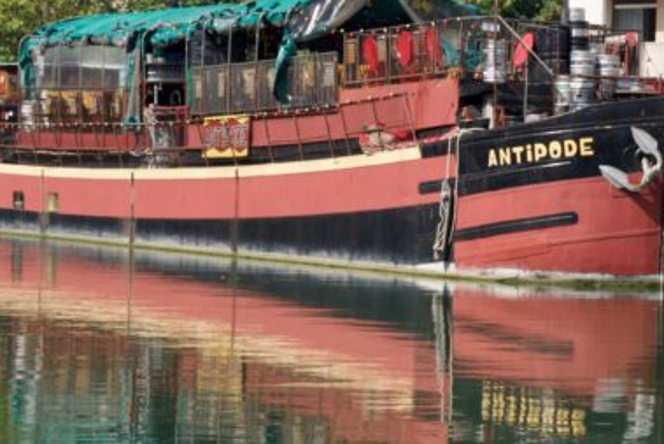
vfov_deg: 7.9
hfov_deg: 11.7
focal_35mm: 175
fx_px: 3229
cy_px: 199
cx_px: 329
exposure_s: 1/1000
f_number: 8
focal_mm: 66.2
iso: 640
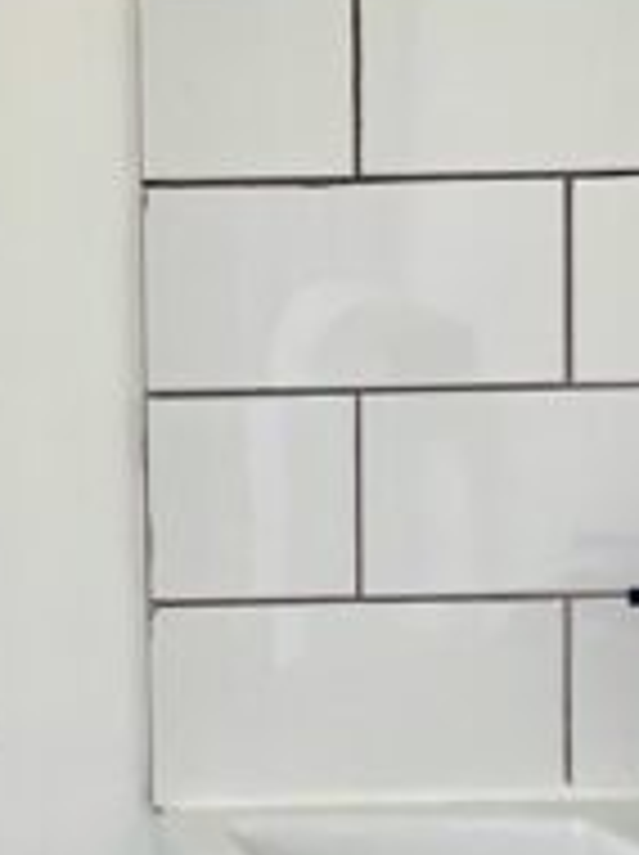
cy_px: -16
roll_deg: +0.4
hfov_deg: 12.1
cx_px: -284
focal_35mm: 117
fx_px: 2886
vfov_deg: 16.5
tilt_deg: -4.8
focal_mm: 5.1
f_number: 1.6
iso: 125
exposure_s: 1/121
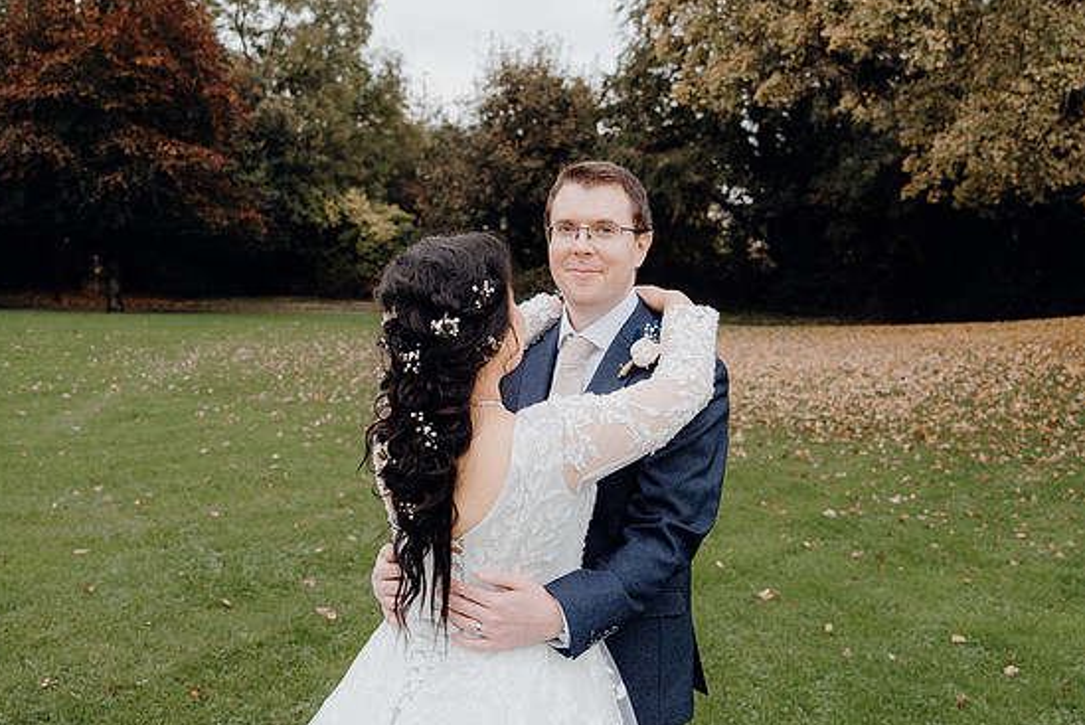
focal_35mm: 38
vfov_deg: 35.1
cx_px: 518
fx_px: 1146
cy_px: 364
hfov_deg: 50.6
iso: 800
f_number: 3.5
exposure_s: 1/160
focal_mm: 24
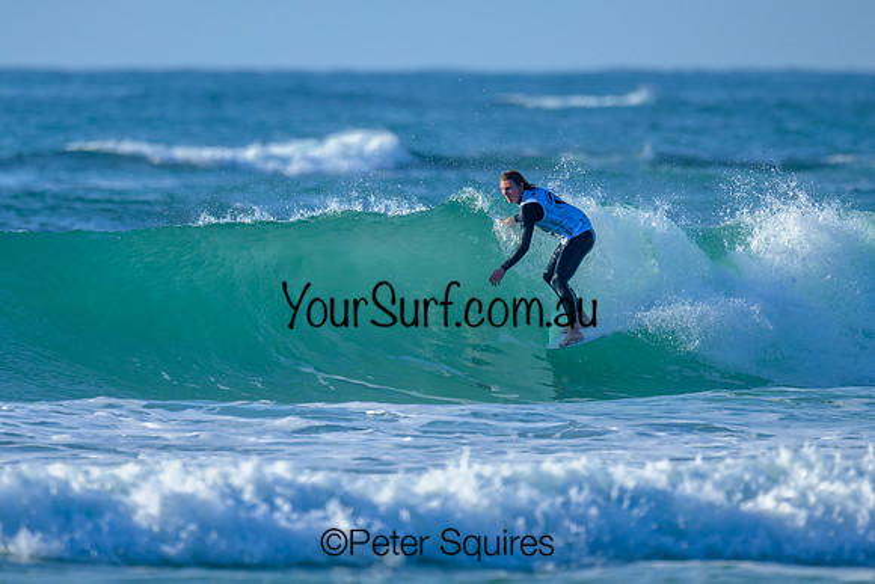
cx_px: 381
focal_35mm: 1100
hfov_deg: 1.9
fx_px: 26740
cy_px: 256
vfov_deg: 1.3
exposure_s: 1/2000
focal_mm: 800
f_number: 6.3
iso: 320
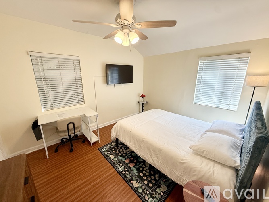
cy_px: 101
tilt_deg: -14.8
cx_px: 134
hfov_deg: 102.1
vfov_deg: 85.7
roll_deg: +0.3
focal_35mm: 14
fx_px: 109
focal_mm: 2.22
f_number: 2.2
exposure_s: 1/120
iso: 80
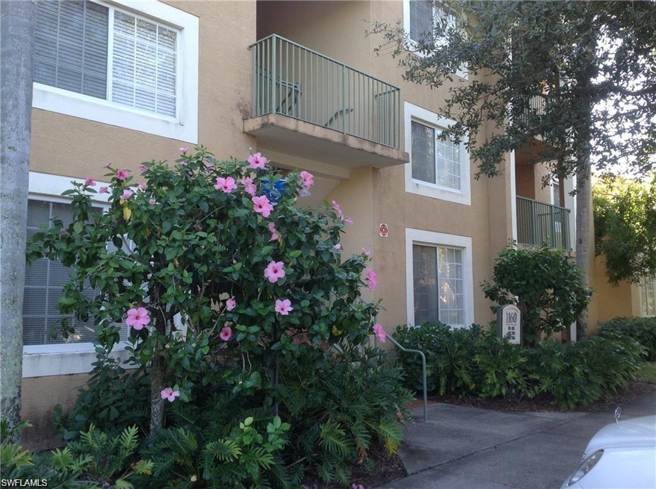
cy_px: 244
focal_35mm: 35
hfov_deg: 52.7
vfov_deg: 40.6
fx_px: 662
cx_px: 328
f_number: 2.4
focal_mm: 4.28
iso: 50
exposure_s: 1/128
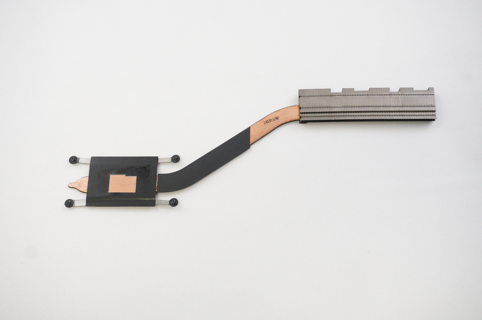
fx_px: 582
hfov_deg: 45.0
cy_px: 160
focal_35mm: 44
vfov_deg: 30.8
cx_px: 241
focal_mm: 29
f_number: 5.6
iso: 5000
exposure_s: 1/320
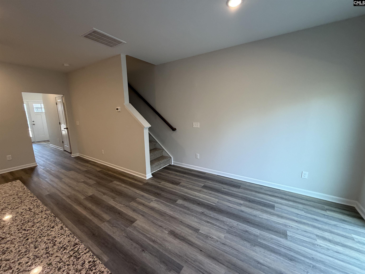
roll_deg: +4.6
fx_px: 148
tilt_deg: -10.3
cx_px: 182
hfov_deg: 102.1
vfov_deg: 85.7
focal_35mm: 14
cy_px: 137
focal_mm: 2.22
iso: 160
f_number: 2.2
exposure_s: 1/120
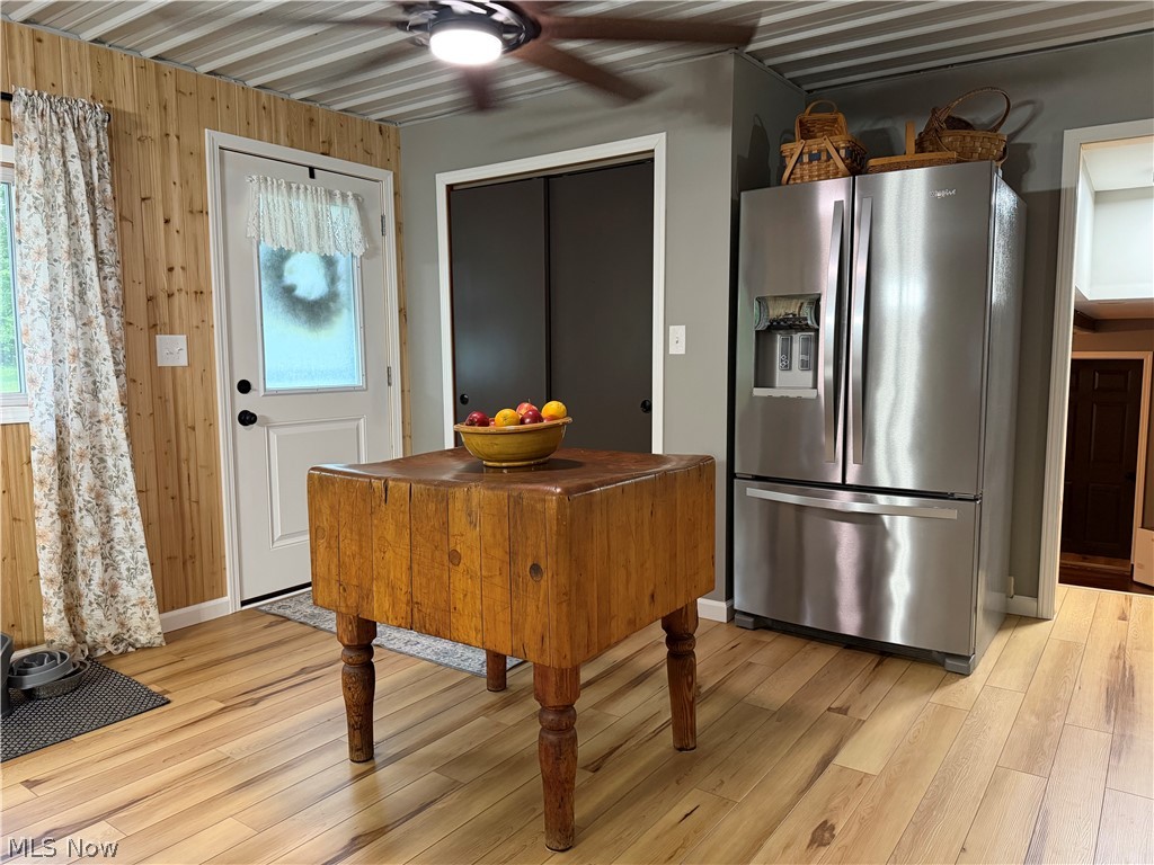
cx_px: 577
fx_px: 800
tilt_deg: -6.1
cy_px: 432
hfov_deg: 71.6
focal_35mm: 24
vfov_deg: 56.8
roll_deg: +1.1
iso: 500
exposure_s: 1/60
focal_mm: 6.76
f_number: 1.78
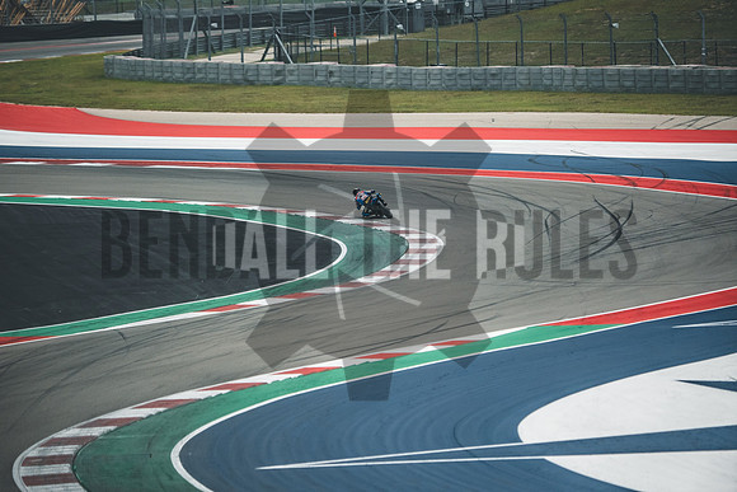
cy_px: 246
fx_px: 6143
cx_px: 368
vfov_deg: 4.6
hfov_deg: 6.9
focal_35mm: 300
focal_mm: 200
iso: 800
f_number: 2
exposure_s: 1/1250
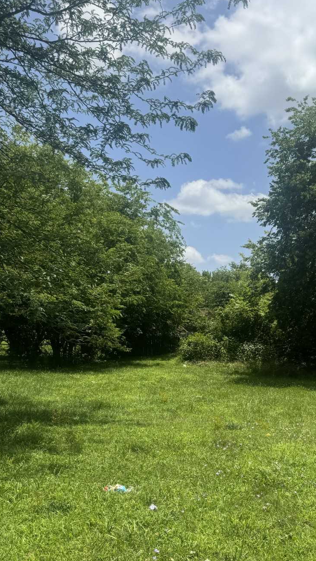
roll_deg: +1.1
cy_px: 381
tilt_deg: -4.2
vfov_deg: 48.4
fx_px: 611
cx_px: 269
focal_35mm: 41
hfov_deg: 28.2
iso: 80
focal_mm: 6.76
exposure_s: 1/4049
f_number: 1.78
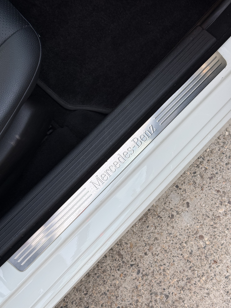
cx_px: 116
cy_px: 157
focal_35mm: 49
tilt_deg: -75.3
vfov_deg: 38.9
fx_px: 436
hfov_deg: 29.7
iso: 100
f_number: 1.78
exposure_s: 1/60
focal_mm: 6.76
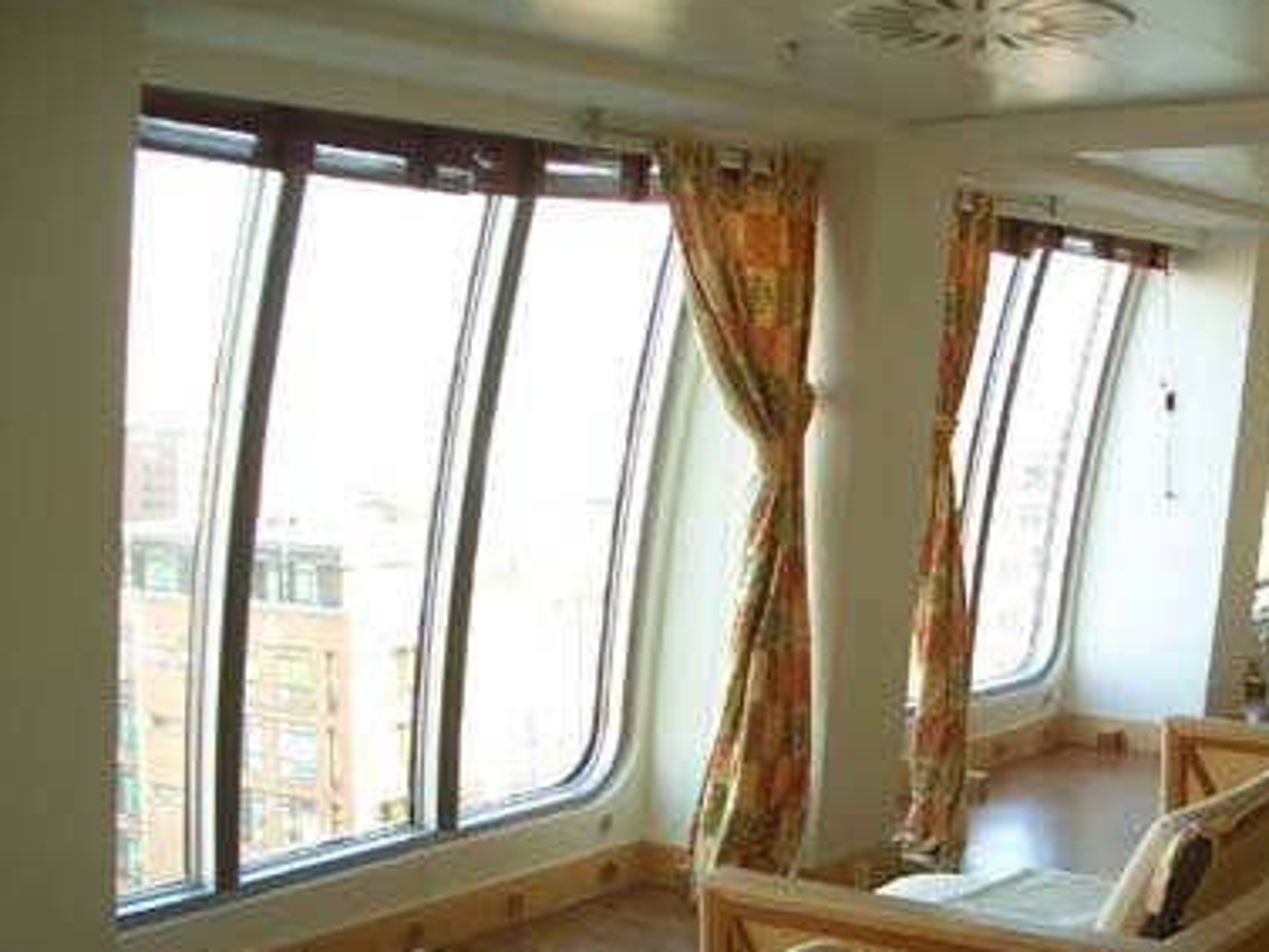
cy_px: 621
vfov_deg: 28.4
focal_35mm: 51
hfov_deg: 36.8
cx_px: 919
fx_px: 1870
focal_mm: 5.8
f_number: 2.6
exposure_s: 1/80
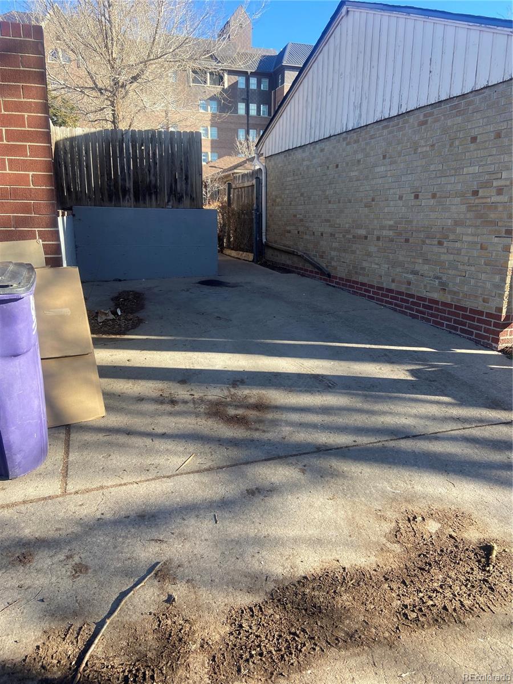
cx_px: 256
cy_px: 342
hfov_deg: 53.1
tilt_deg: -14.1
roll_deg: -2.0
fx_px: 514
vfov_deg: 67.3
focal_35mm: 26
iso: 32
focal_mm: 4.25
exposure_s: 1/475
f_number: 1.8
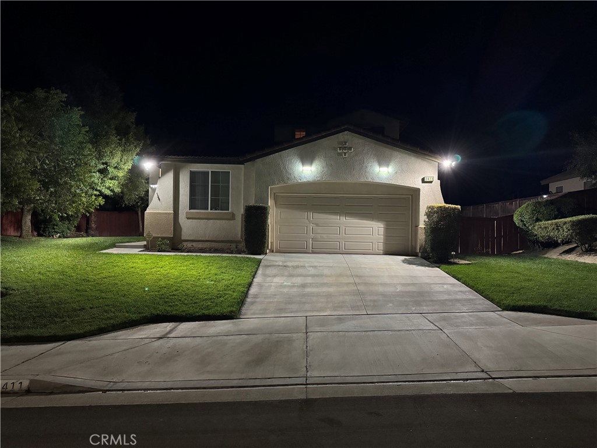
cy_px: 224
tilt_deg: +1.0
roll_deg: -1.3
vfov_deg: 56.8
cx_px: 298
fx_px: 414
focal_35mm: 24
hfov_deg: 71.6
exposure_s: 1/36
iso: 1000
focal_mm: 6.76
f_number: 1.78
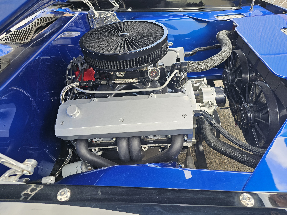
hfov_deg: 73.9
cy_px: 108
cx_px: 144
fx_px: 191
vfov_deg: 58.9
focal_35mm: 23
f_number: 1.7
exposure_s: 1/190
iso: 40
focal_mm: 6.3
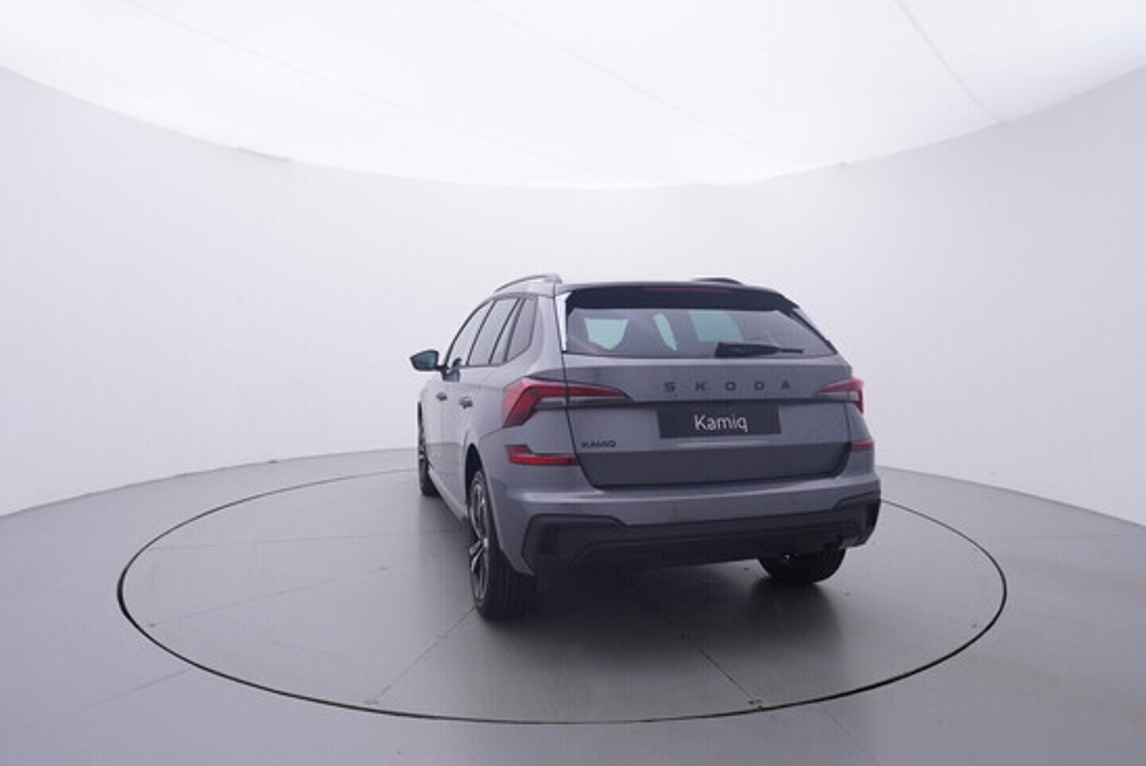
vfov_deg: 56.2
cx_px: 573
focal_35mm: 22
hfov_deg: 77.3
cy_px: 383
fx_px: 717
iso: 200
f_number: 5
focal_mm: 15
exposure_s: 1/80
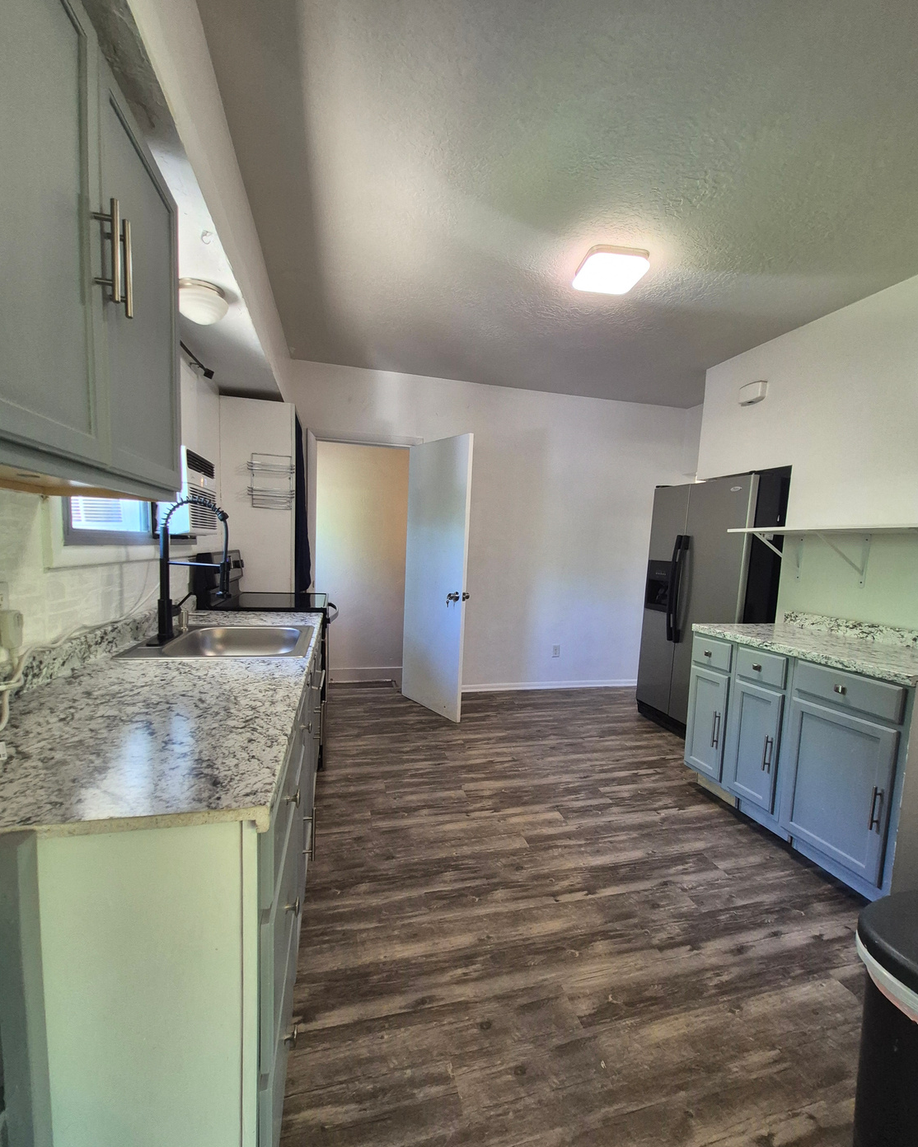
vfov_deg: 100.6
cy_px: 595
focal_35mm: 14
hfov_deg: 88.0
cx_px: 453
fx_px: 475
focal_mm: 1.74
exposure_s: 1/55
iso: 320
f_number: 2.2
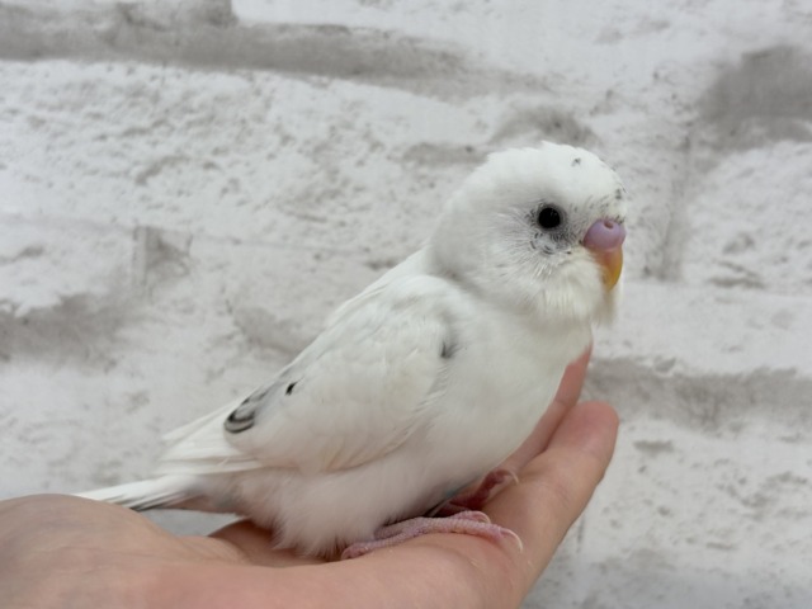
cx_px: 406
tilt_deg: -1.3
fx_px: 1220
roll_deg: -4.4
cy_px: 304
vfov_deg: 28.0
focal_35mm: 52
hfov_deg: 36.8
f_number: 1.6
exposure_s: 1/50
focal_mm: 5.96
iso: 25
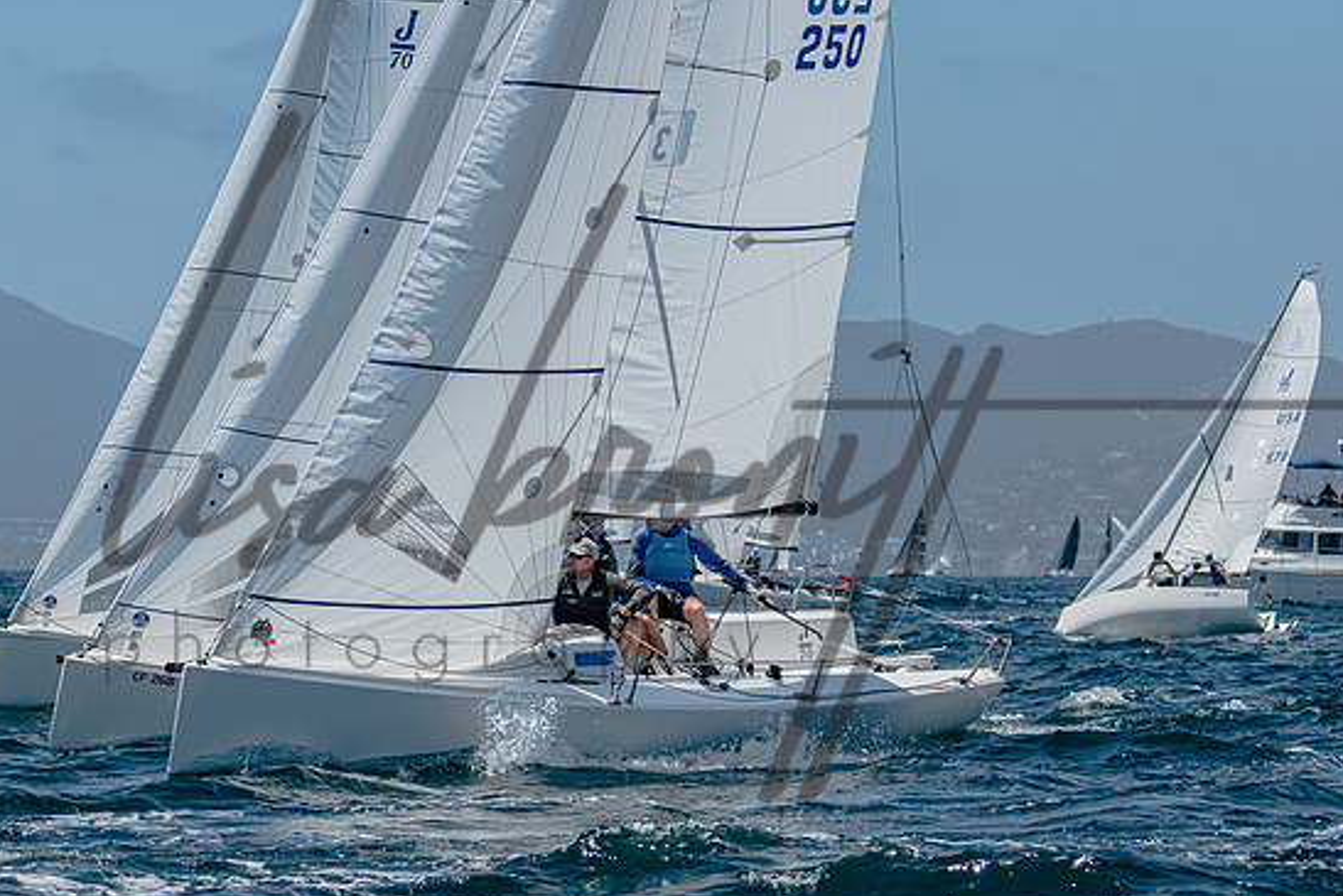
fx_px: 7463
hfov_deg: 10.3
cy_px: 492
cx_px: 620
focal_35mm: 200
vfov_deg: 6.9
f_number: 5
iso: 200
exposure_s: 1/2000
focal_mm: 116
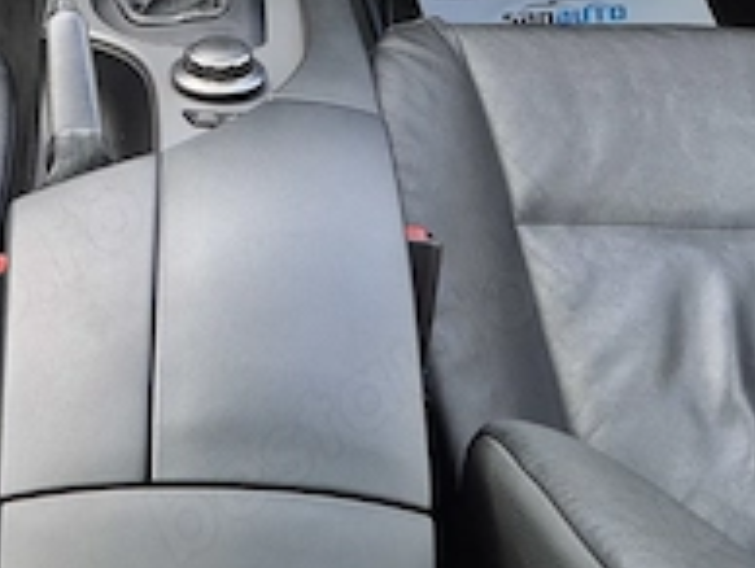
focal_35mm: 71
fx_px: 1550
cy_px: -175
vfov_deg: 19.2
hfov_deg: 27.0
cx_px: 195
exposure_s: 1/180
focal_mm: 5.4
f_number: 1.8
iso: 64
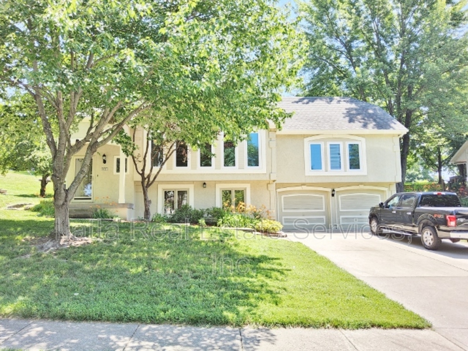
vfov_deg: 54.9
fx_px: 338
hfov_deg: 69.4
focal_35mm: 25
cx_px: 234
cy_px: 176
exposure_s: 1/237
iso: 32
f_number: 2
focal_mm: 3.08
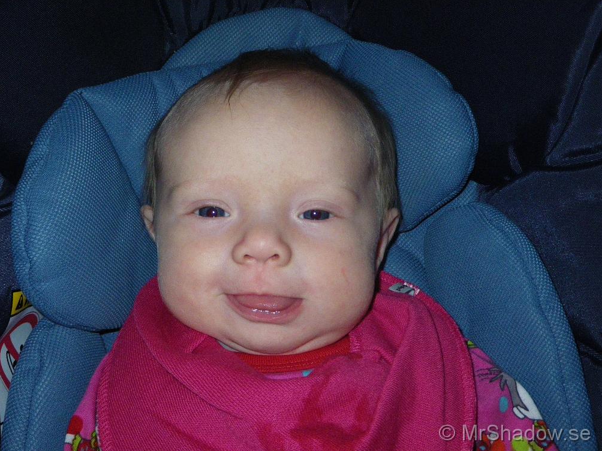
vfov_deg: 28.0
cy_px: 228
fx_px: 904
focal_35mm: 52
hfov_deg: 36.8
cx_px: 297
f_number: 4.4
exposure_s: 1/60
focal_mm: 9.1
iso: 400
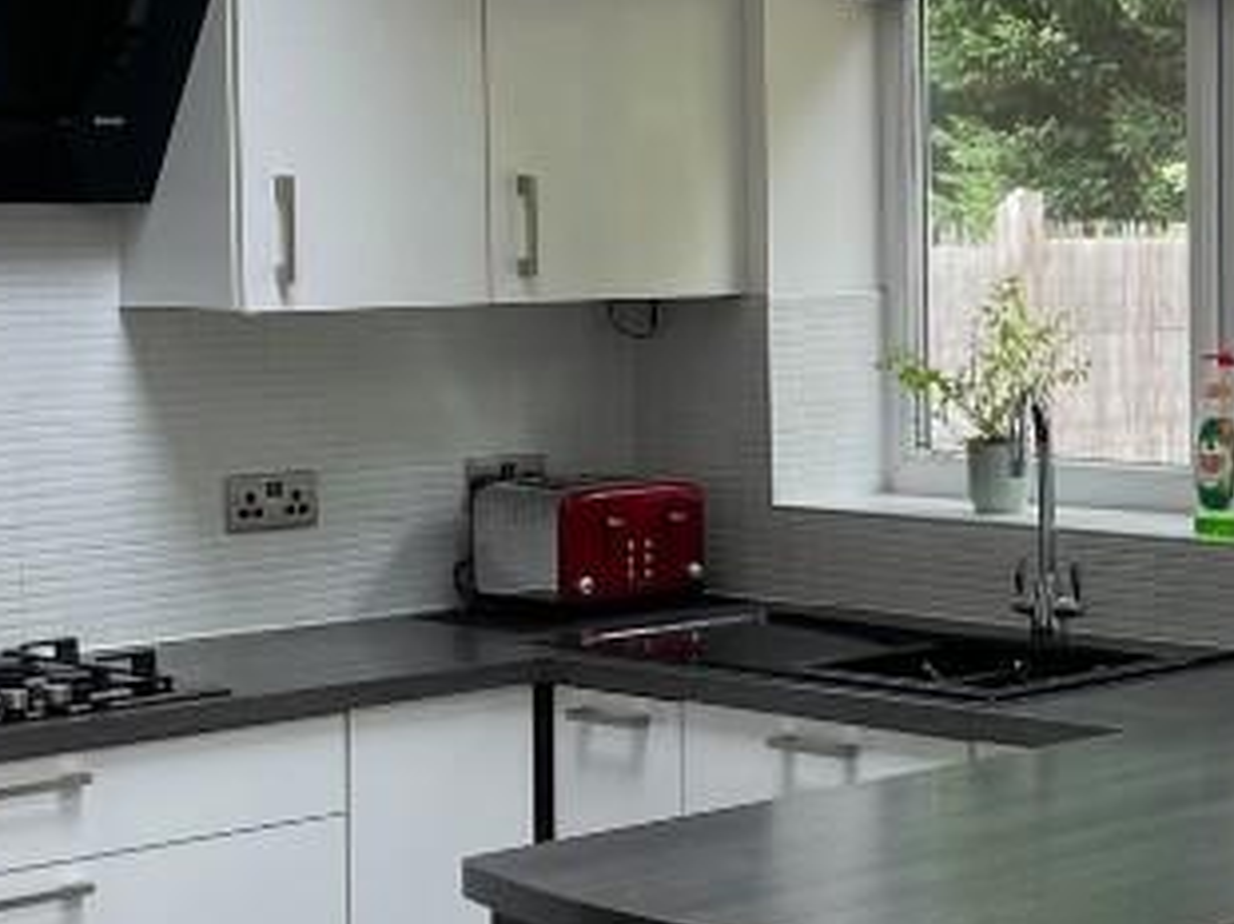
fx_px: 3063
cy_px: 370
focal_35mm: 86
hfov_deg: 20.8
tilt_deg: -2.3
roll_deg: +0.5
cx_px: 1600
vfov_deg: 17.1
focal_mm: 4.2
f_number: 1.6
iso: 32
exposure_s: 1/168
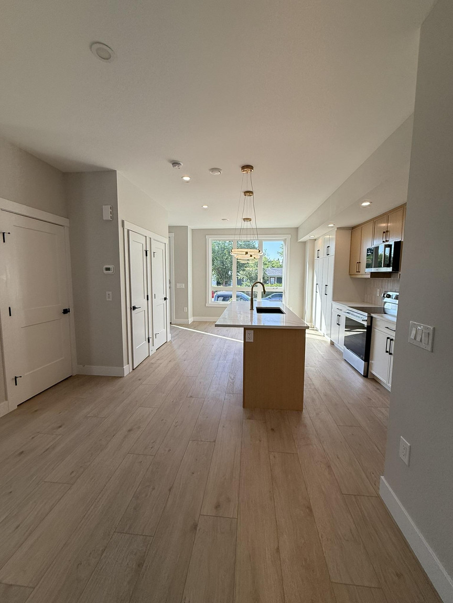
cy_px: 302
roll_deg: -0.4
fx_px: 244
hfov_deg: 85.7
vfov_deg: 102.1
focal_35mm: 14
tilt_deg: -5.4
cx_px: 226
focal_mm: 2.22
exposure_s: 1/304
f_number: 2.2
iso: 64
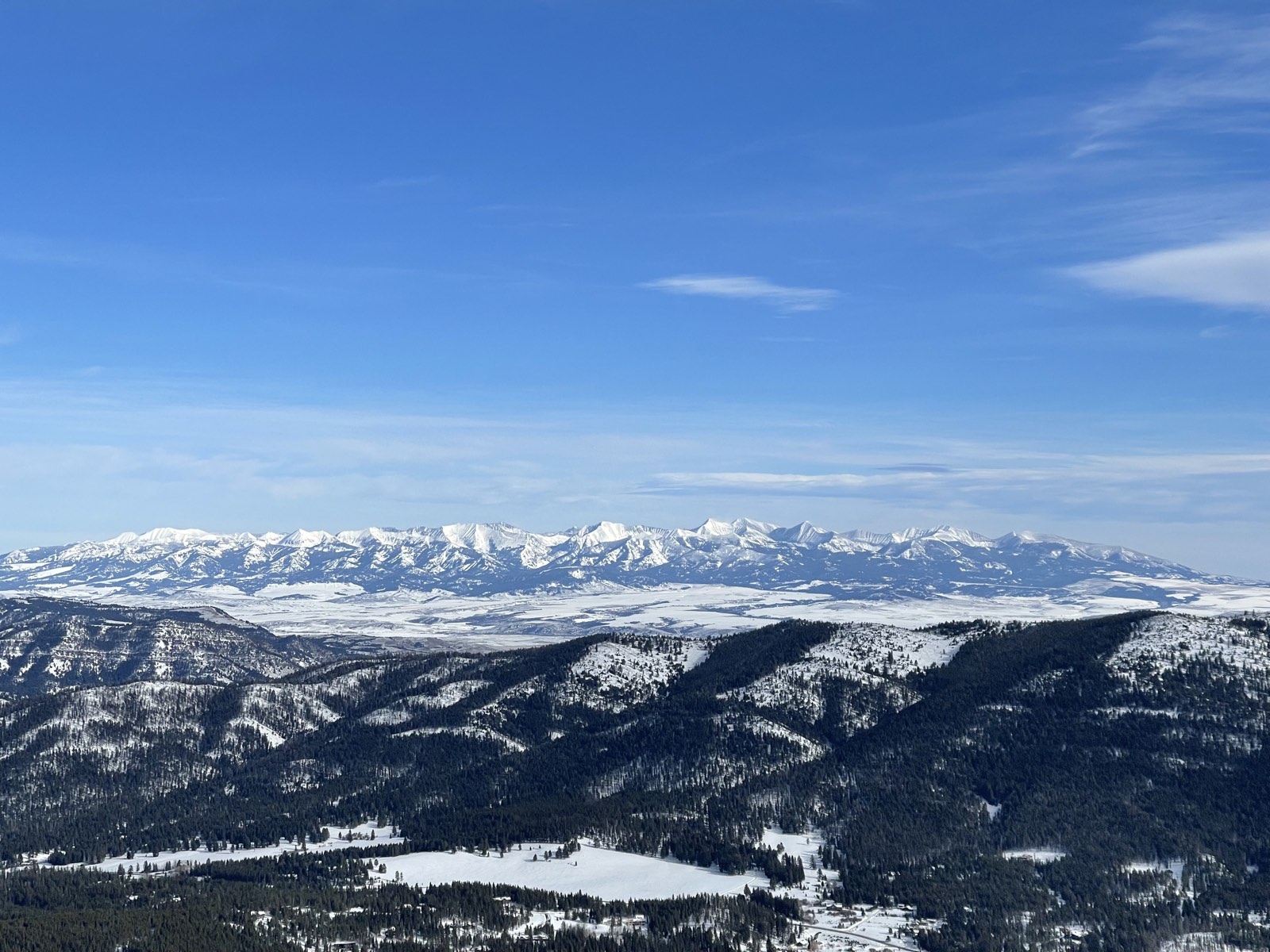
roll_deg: -0.1
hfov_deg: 30.3
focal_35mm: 64
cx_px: 635
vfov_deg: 22.9
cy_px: 476
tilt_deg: +3.0
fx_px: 2348
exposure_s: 1/2179
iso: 20
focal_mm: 7.5
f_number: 2.2
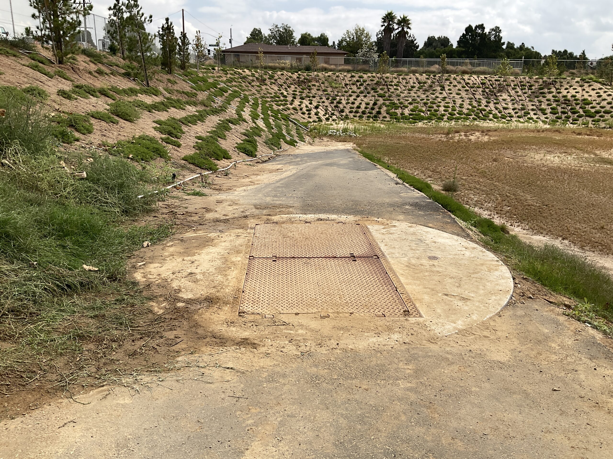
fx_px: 514
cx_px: 306
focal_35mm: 29
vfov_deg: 48.2
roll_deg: +0.9
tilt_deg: -15.0
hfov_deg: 61.7
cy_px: 230
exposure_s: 1/2801
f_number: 1.8
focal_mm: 3
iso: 16
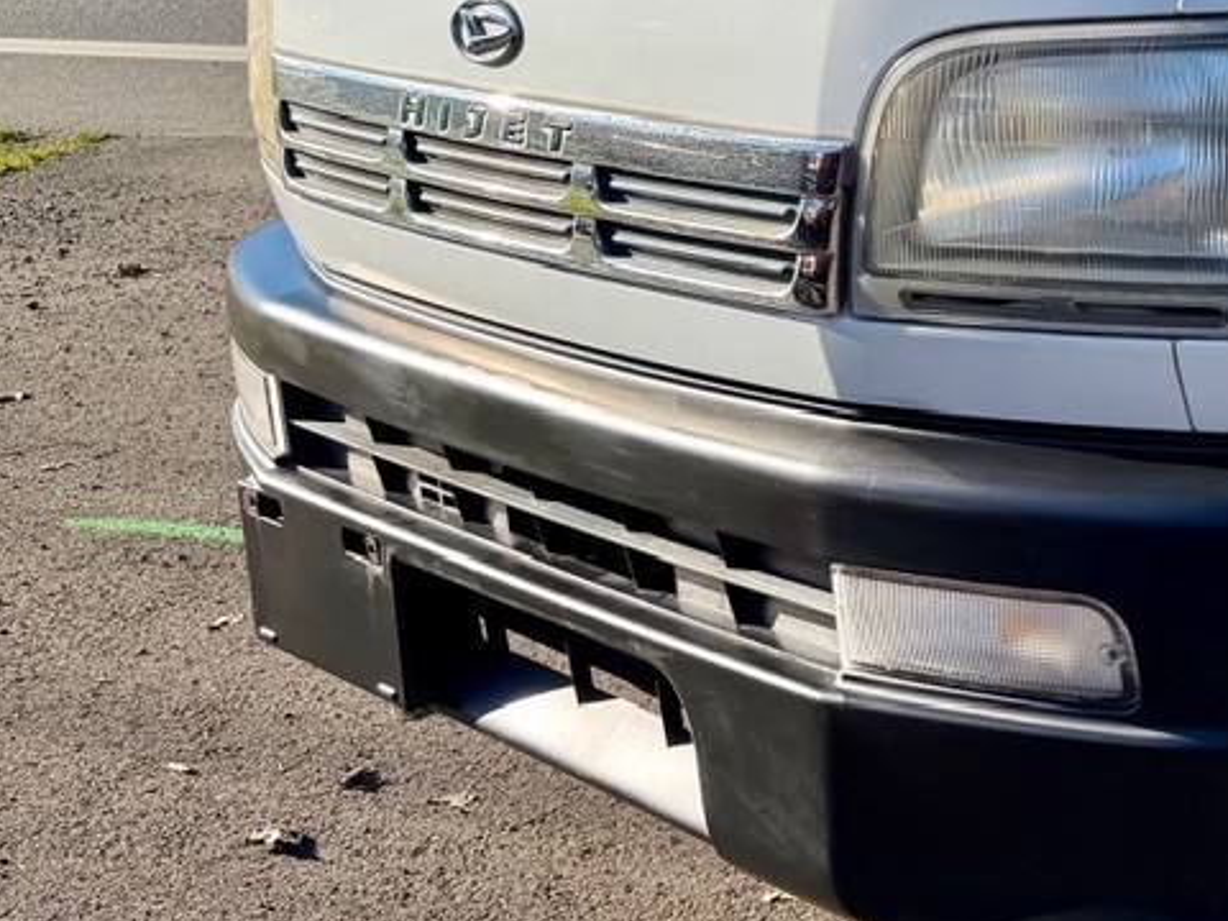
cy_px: 36
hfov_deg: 25.6
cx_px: 1635
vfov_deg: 22.2
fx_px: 2270
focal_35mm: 64
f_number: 1.78
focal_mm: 6.76
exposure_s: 1/2370
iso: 80
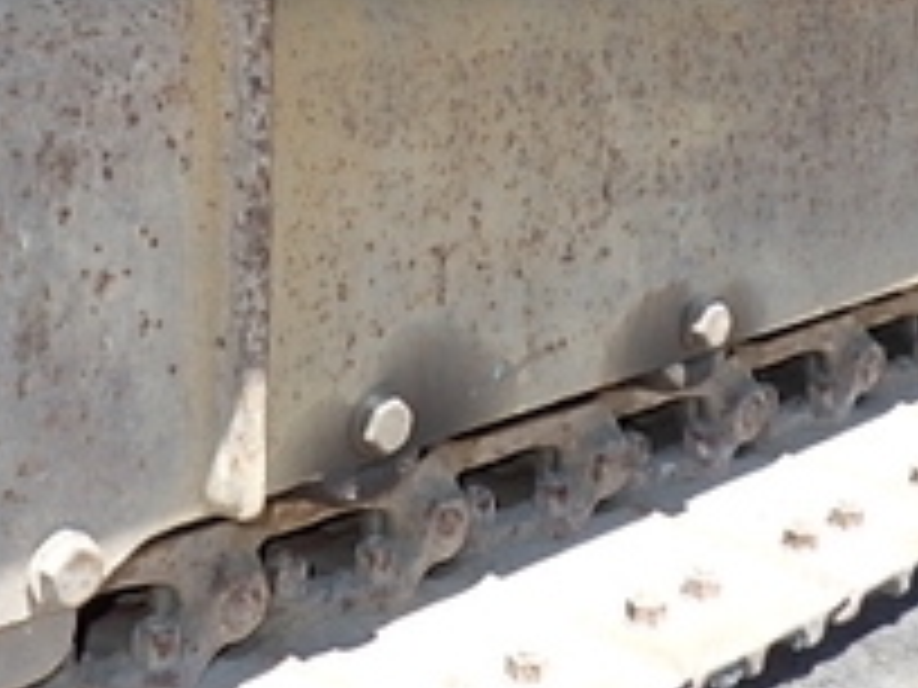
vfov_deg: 21.6
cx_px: 346
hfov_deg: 29.3
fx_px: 1750
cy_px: 40
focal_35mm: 66
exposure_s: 1/200
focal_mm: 5
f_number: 4.2
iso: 125
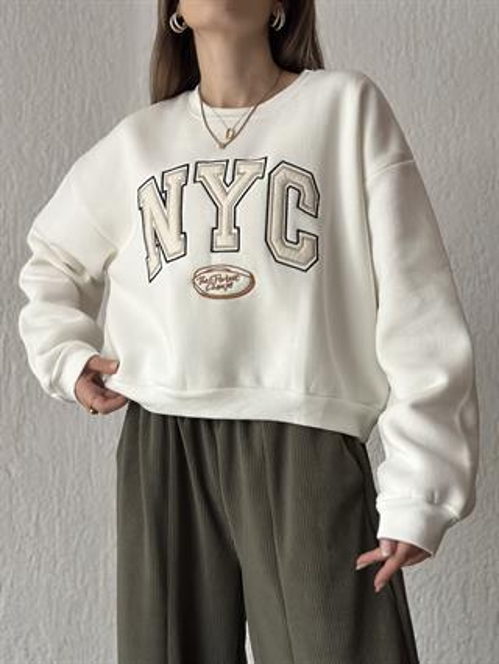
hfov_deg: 30.3
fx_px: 922
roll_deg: +0.2
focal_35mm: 48
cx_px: 250
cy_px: 332
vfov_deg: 39.6
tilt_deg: +3.0
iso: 400
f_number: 1.78
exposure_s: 1/40
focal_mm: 6.86
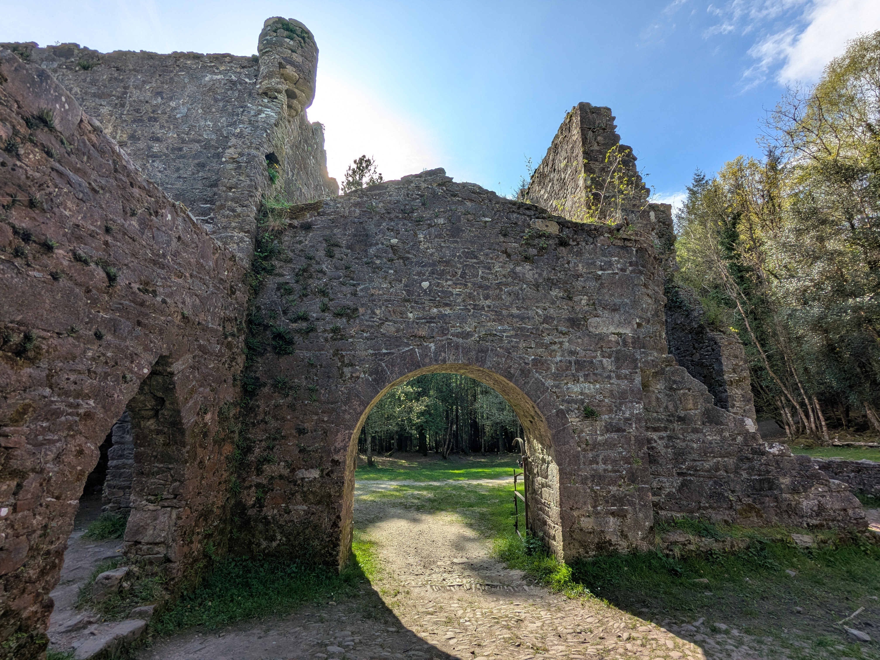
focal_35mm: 16
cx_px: 440
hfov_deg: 94.5
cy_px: 330
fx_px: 407
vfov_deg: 78.1
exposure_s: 1/921
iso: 34
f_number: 2.2
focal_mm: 2.35
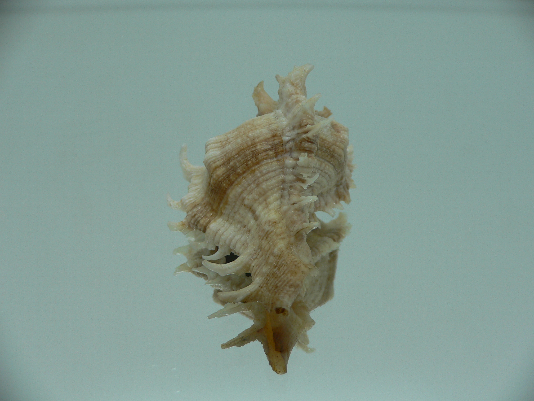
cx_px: 267
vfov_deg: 40.7
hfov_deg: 52.6
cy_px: 200
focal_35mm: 35
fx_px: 540
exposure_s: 1/60
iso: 80
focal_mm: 4.6
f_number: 2.8
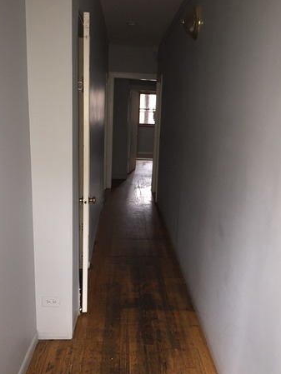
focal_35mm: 31
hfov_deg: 45.5
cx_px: 143
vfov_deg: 58.3
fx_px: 335
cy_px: 198
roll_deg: -1.7
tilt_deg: -12.4
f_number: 2.2
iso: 100
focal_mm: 4.15
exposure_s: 1/16
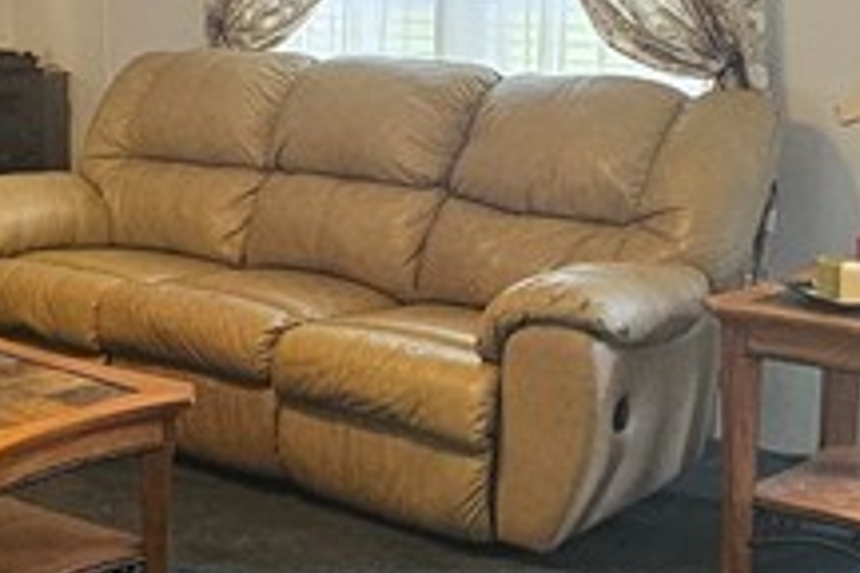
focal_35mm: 64
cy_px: 243
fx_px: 1529
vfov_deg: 21.2
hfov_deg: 30.7
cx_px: 179
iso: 250
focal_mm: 2.2
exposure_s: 1/60
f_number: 2.2
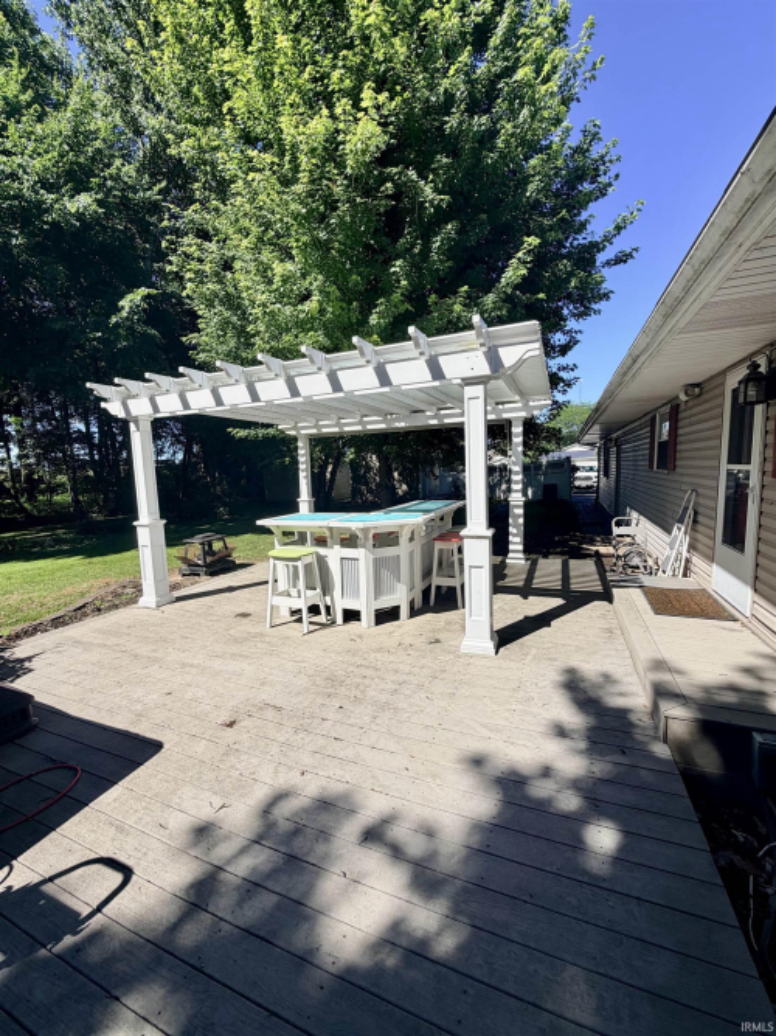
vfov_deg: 102.1
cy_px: 518
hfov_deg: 85.7
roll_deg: +2.2
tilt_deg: -7.2
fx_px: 419
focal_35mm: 14
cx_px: 388
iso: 25
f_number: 2.2
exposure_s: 1/770
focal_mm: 2.22
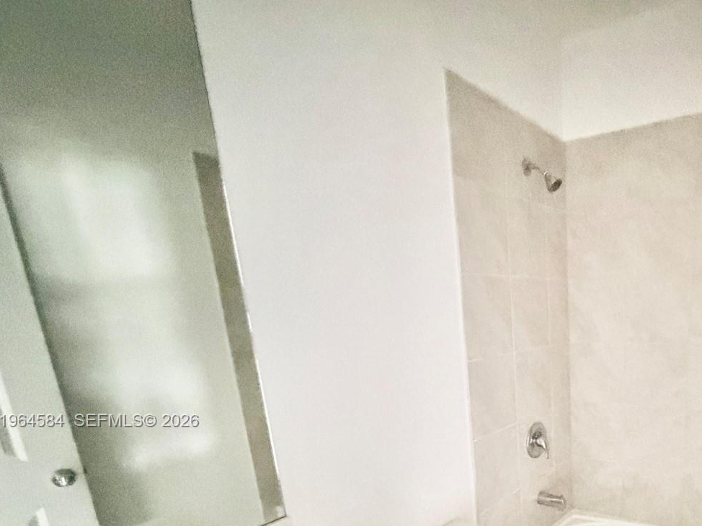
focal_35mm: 23
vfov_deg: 54.8
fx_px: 466
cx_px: 551
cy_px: 422
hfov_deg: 67.7
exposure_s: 1/35
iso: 1600
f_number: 2.2
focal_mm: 2.22
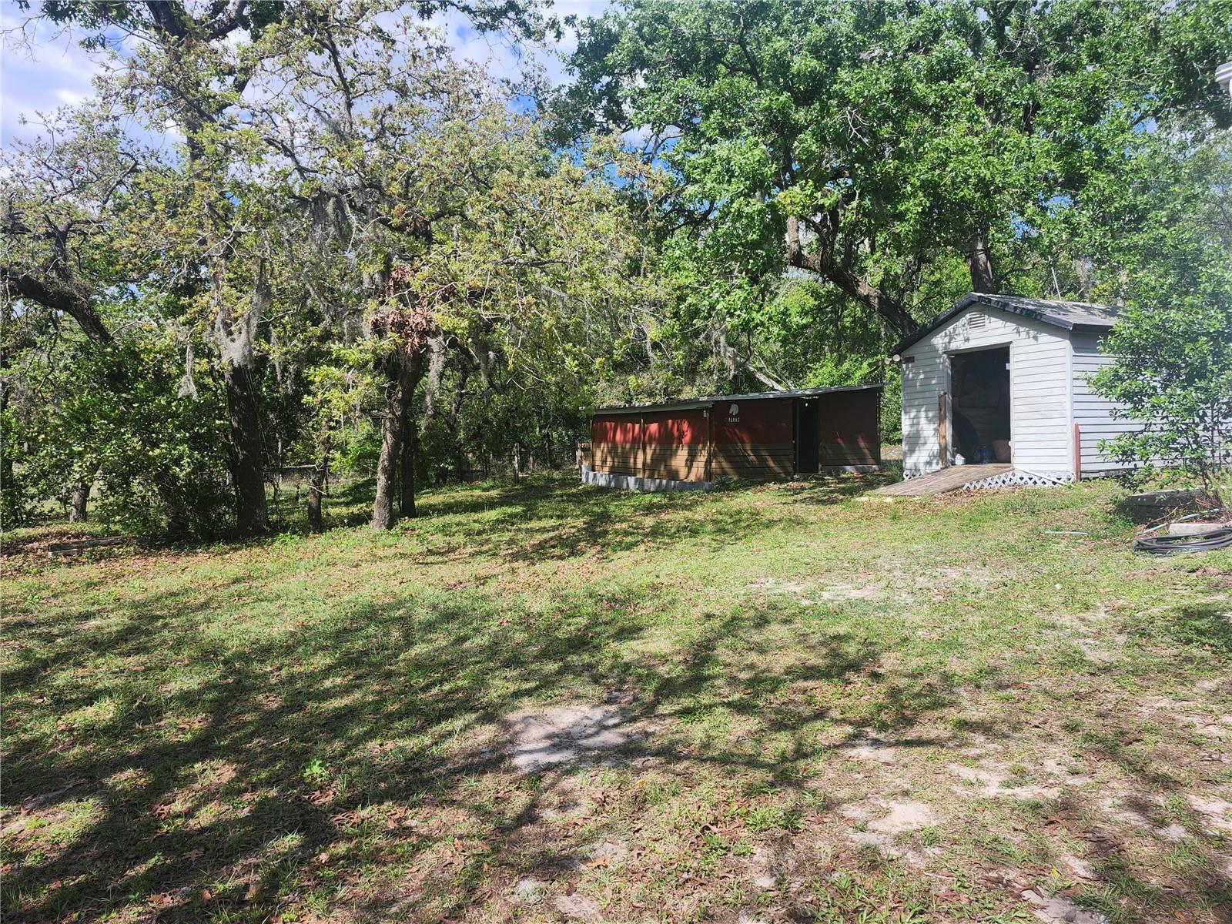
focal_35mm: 23
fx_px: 819
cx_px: 616
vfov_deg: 58.9
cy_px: 462
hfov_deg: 73.9
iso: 25
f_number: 1.8
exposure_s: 1/986
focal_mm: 5.54
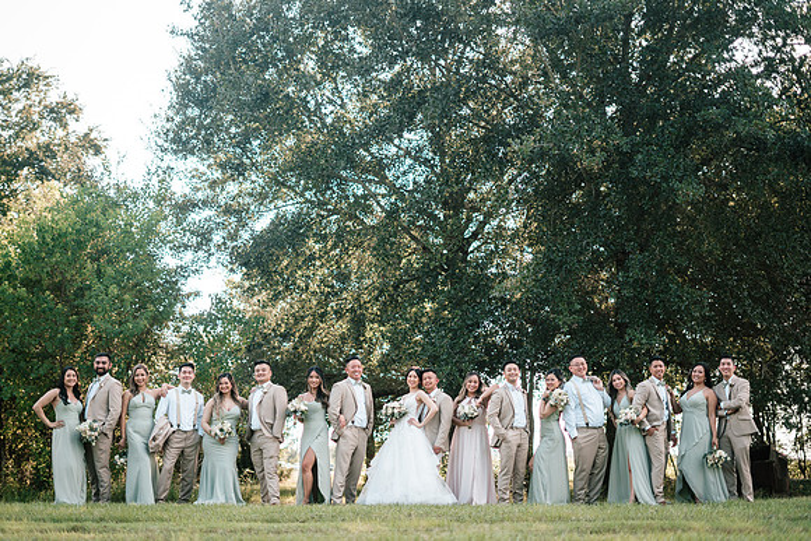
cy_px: 270
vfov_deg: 26.3
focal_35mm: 51
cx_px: 403
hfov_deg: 38.6
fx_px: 1159
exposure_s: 1/2000
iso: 250
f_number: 1.8
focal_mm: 50
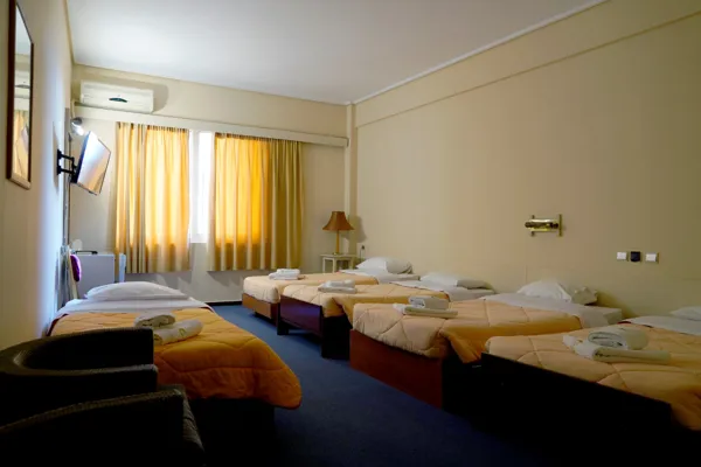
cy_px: 234
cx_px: 350
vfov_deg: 53.1
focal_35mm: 24
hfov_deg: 73.7
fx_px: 467
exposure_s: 1/4
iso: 500
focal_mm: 24
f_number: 5.6
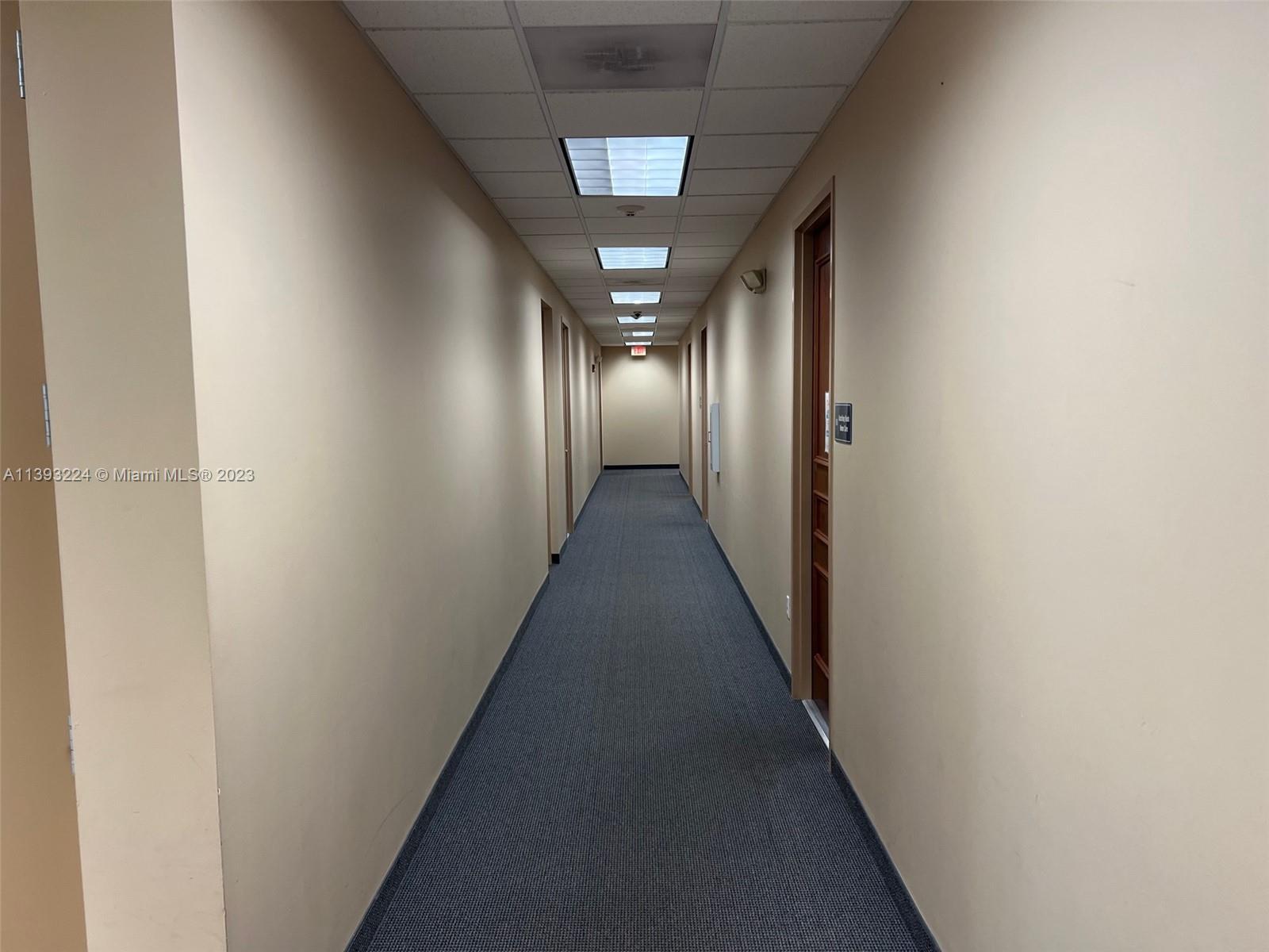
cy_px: 476
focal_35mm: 26
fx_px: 953
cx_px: 634
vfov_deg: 53.1
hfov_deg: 67.3
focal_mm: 5.7
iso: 125
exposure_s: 1/120
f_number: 1.5
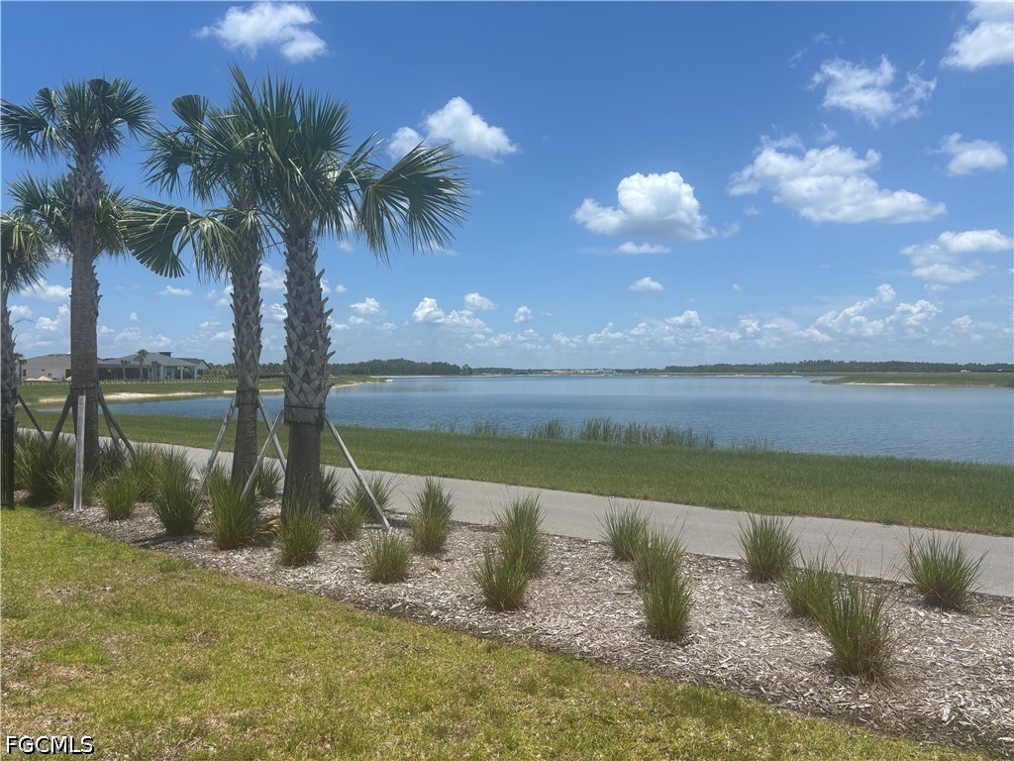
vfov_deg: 53.1
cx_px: 507
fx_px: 762
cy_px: 380
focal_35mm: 26
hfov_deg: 67.3
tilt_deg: +0.4
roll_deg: +0.3
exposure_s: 1/4630
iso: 50
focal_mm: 5.96
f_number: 1.6
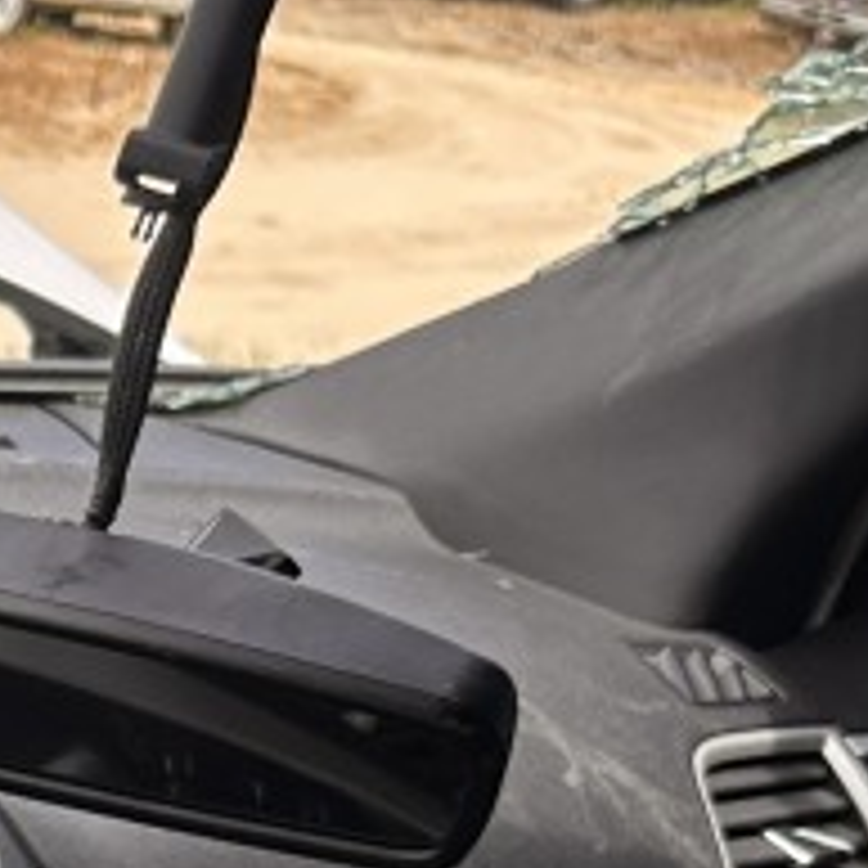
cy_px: 1363
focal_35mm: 141
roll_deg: -10.0
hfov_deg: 10.9
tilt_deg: -23.8
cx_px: -1052
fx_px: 4000
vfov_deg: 11.8
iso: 80
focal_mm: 6.86
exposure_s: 1/1289
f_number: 1.78
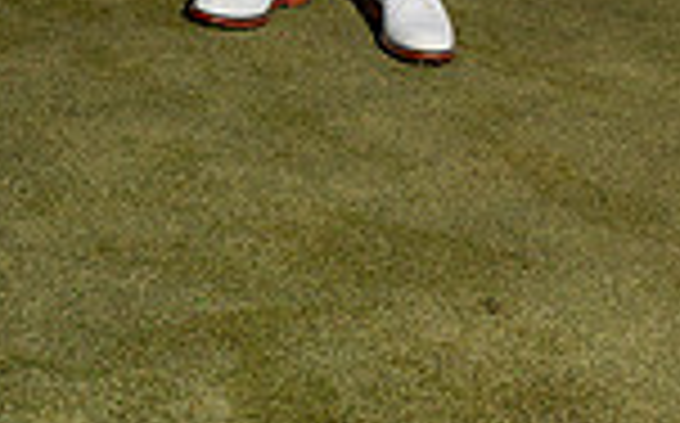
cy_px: -562
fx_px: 1573
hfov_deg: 24.4
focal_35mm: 85
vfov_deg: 12.4
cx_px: 288
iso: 160
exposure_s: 1/250
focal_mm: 28
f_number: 7.1
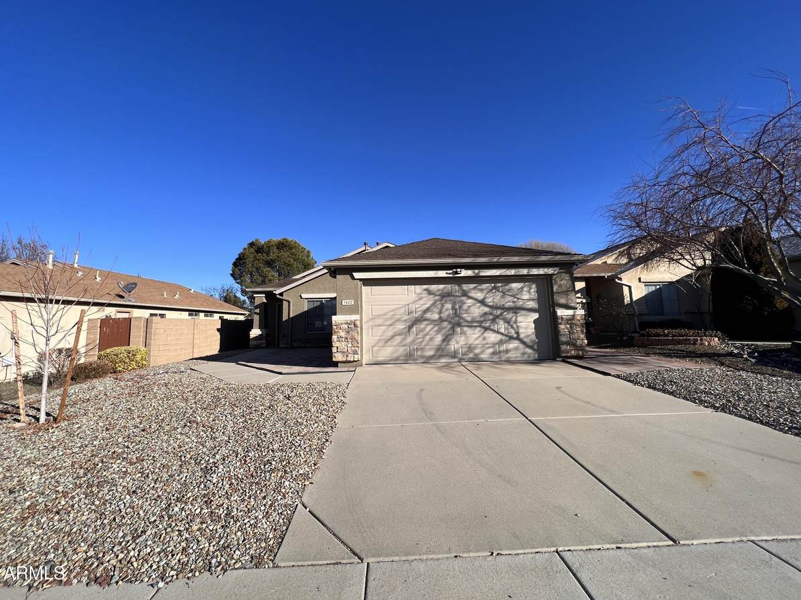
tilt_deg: +6.5
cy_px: 279
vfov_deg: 85.5
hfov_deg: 102.0
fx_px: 324
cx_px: 387
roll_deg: +1.9
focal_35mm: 14
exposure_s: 1/1597
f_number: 1.8
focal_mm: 1.57
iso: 32
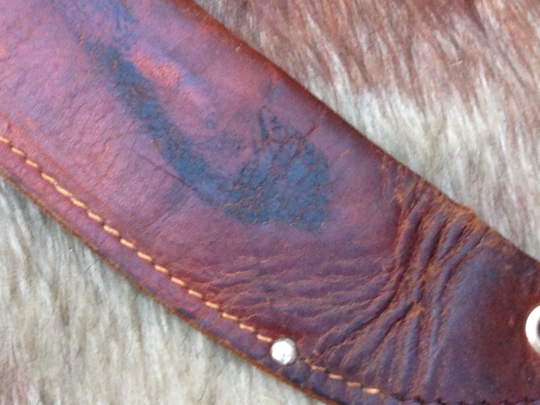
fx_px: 1606
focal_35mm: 103
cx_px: -42
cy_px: -107
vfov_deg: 13.9
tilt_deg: -48.8
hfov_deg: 18.4
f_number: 2.4
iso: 80
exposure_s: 1/20
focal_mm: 4.12
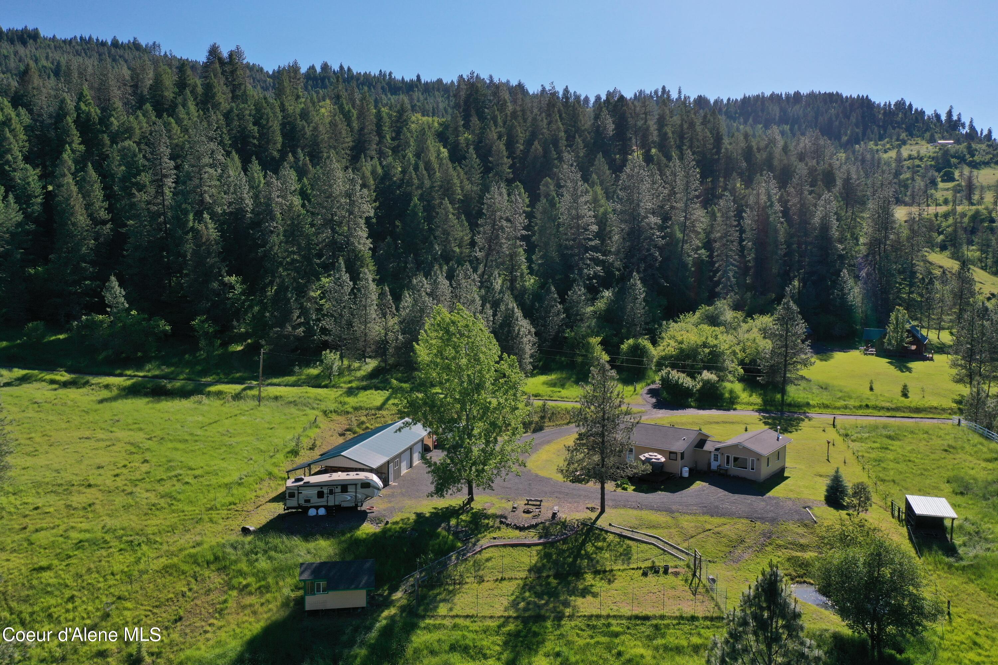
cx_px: 499
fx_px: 776
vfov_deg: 46.4
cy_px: 332
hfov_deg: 65.5
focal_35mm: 28
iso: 100
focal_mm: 10.26
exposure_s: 1/500
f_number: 5.6
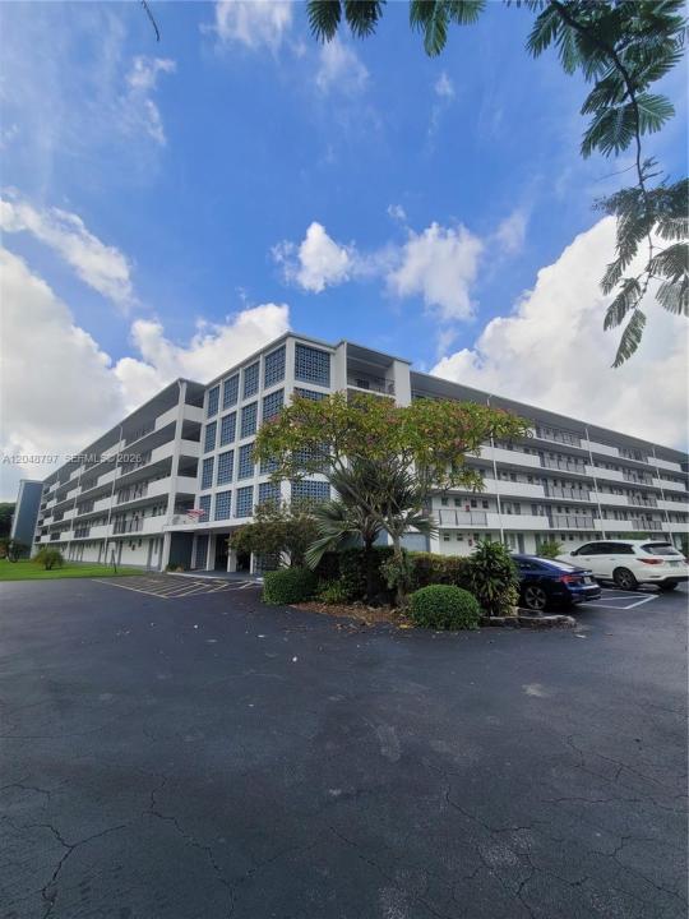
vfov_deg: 106.2
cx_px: 344
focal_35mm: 13
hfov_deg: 89.9
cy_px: 460
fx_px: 345
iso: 50
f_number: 2.2
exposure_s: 1/1279
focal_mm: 2.2
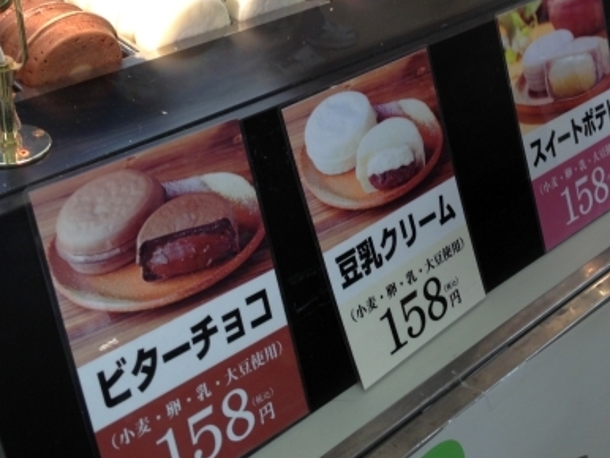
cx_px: 341
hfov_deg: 33.2
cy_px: 109
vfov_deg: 24.9
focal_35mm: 58
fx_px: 1023
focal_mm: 4.28
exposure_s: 1/40
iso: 64
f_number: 2.4
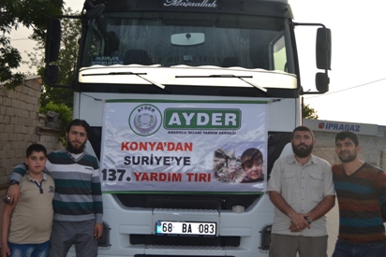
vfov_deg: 35.5
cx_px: 188
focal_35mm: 38
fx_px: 403
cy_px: 122
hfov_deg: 51.2
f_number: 5
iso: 100
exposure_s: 1/200
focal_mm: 23
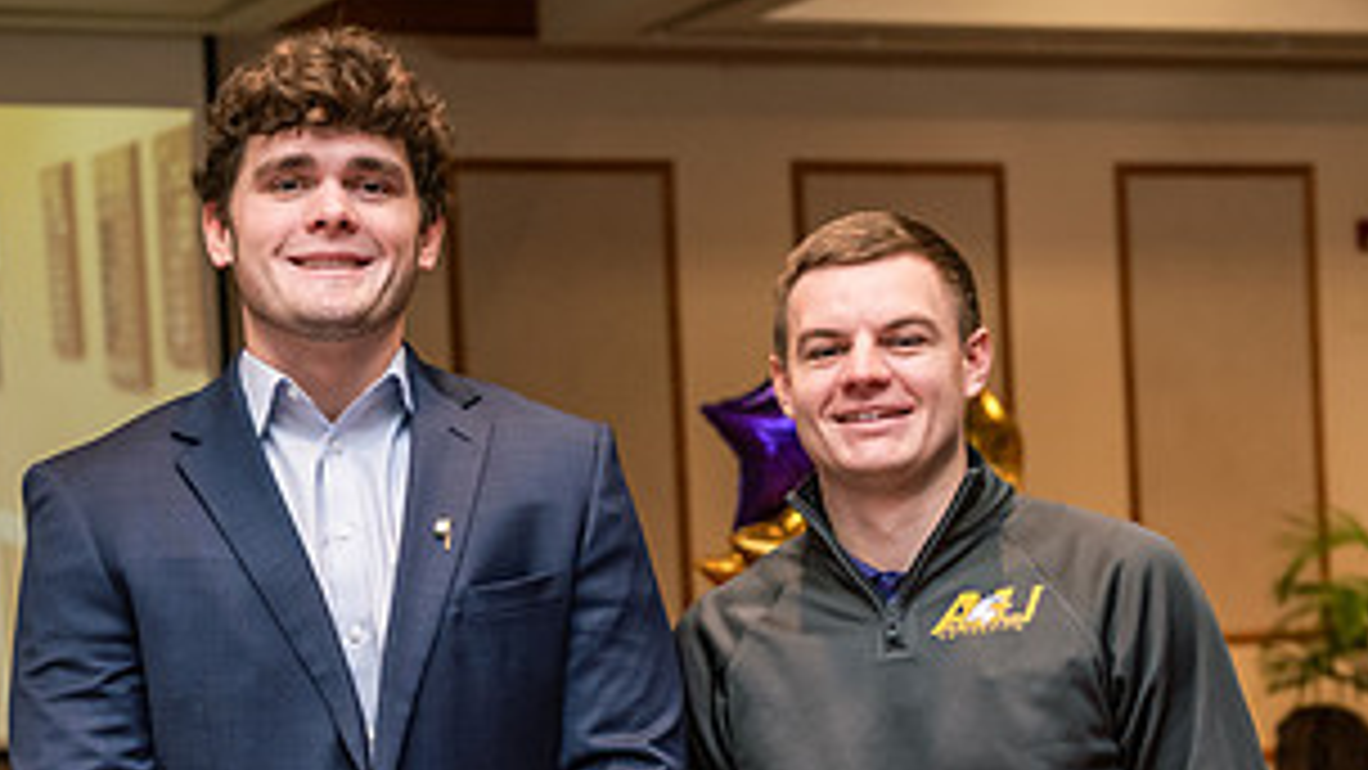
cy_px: 781
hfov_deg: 20.4
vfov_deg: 11.5
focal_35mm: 104
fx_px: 3772
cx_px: 320
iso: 1600
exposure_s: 1/200
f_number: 3.5
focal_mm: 52
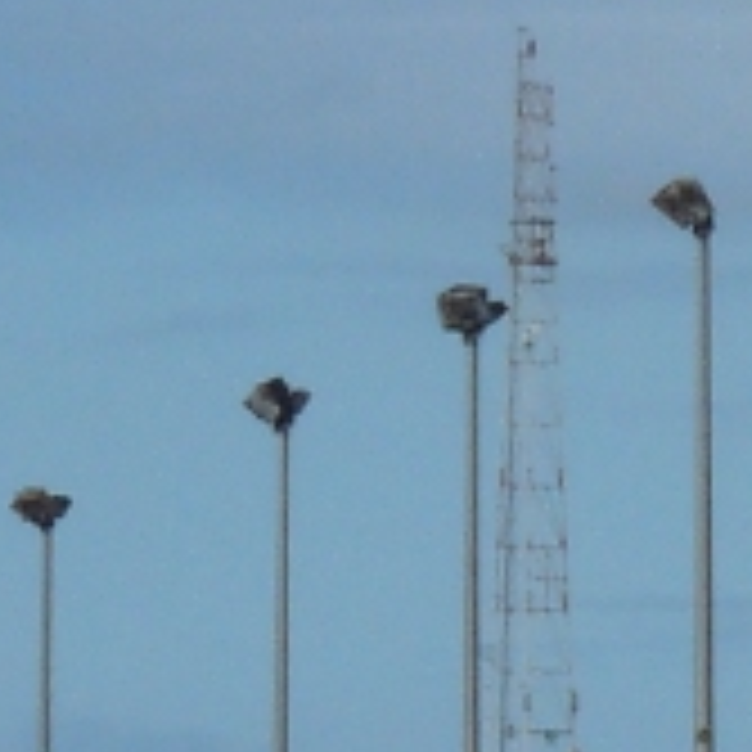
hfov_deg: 1.6
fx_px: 26200
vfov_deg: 1.6
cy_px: 603
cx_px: -741
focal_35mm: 1066
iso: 100
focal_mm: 24.5
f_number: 8
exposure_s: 1/500
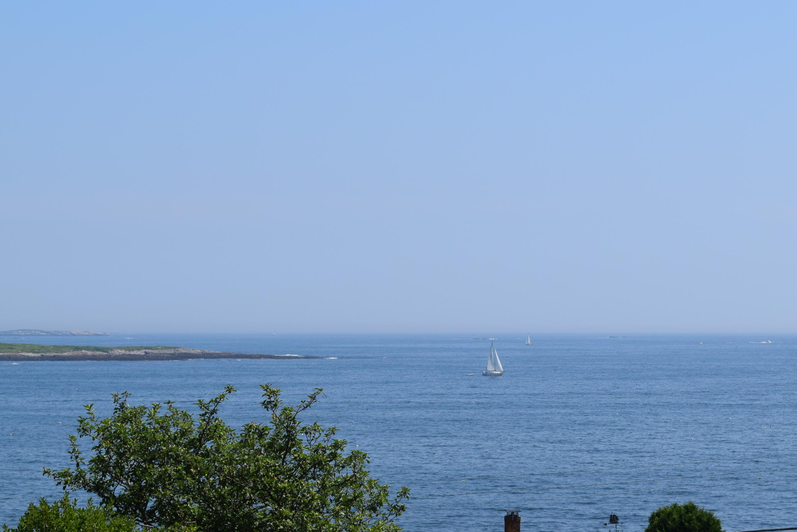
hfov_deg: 17.1
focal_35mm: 120
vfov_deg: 11.4
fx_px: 2650
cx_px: 517
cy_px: 212
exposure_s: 1/500
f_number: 11
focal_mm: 55
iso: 200
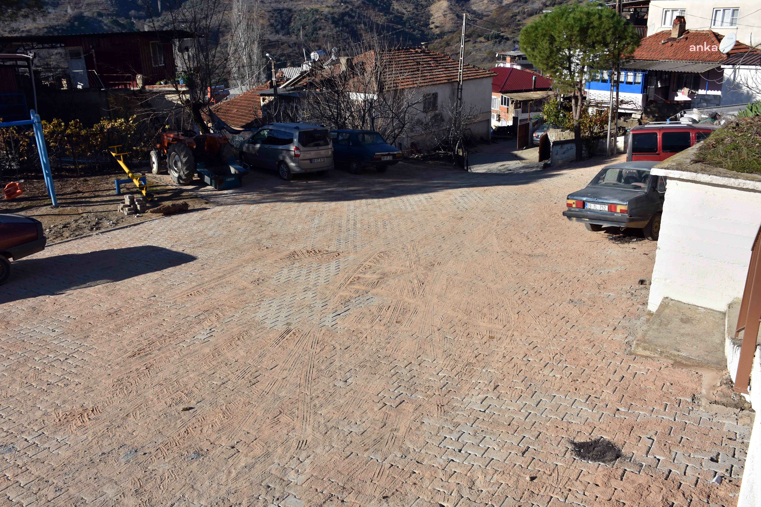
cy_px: 254
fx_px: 634
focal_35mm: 30
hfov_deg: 61.9
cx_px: 380
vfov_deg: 43.6
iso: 110
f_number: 8
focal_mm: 20
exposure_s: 1/500
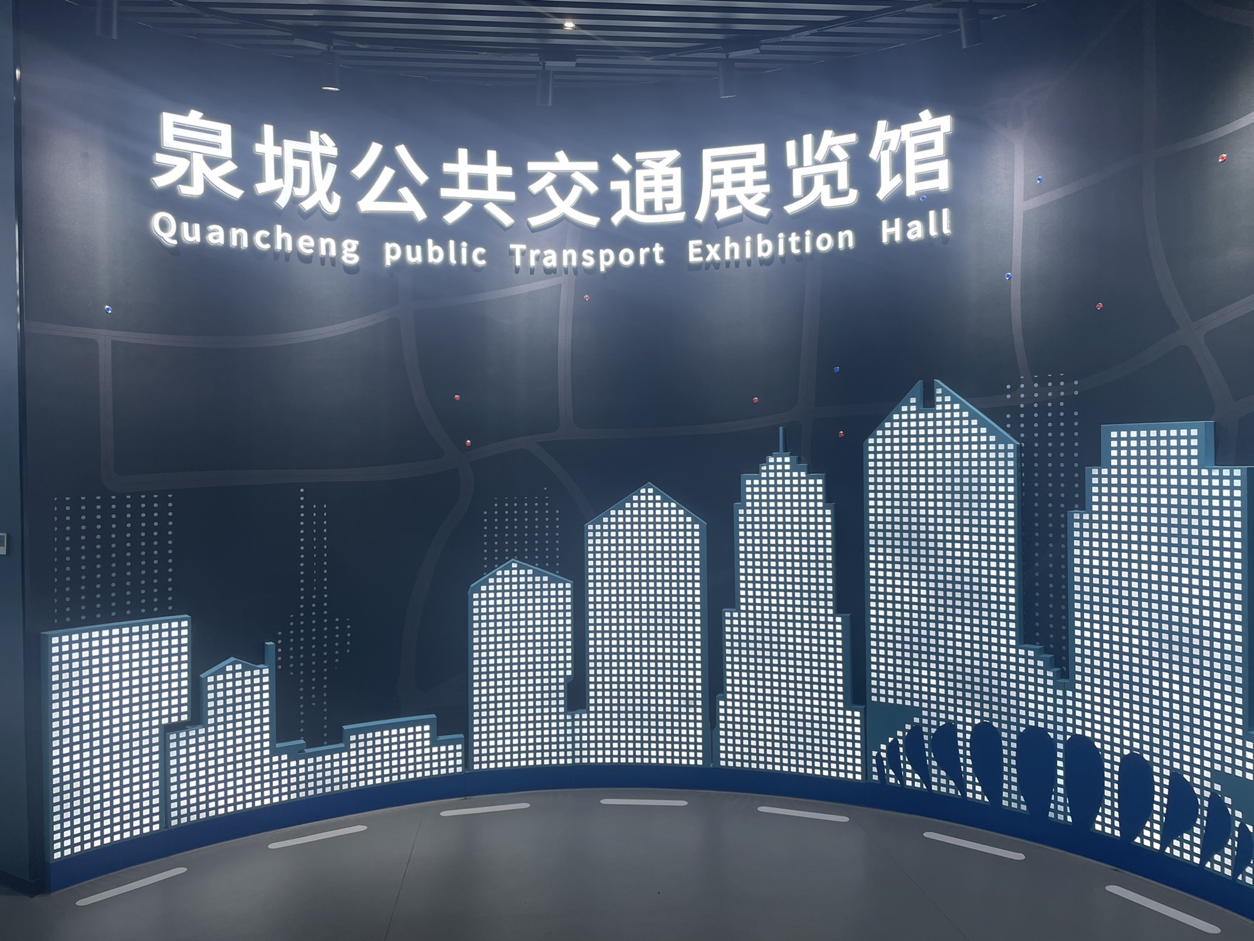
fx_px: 942
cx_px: 627
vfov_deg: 53.1
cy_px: 470
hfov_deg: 67.3
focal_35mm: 26
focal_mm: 4.2
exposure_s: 1/165
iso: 32
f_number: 1.6
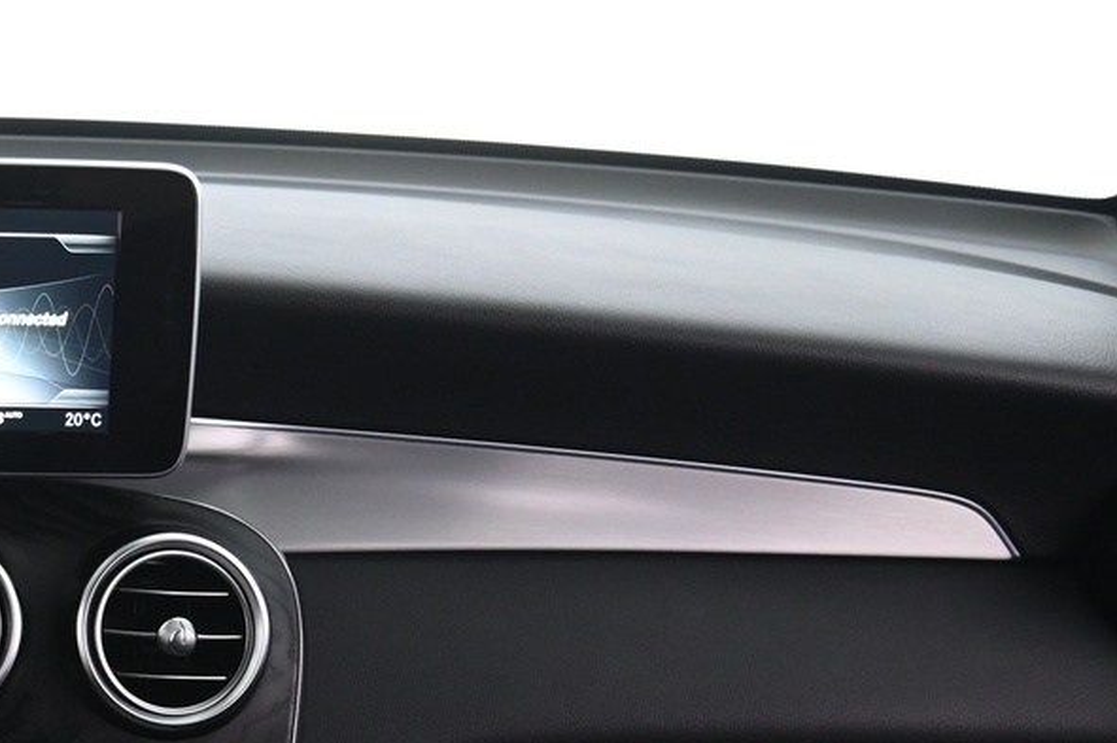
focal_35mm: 66
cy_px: 919
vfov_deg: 19.3
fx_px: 2046
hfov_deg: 27.7
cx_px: -129
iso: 2000
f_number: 4
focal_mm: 24
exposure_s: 1/15
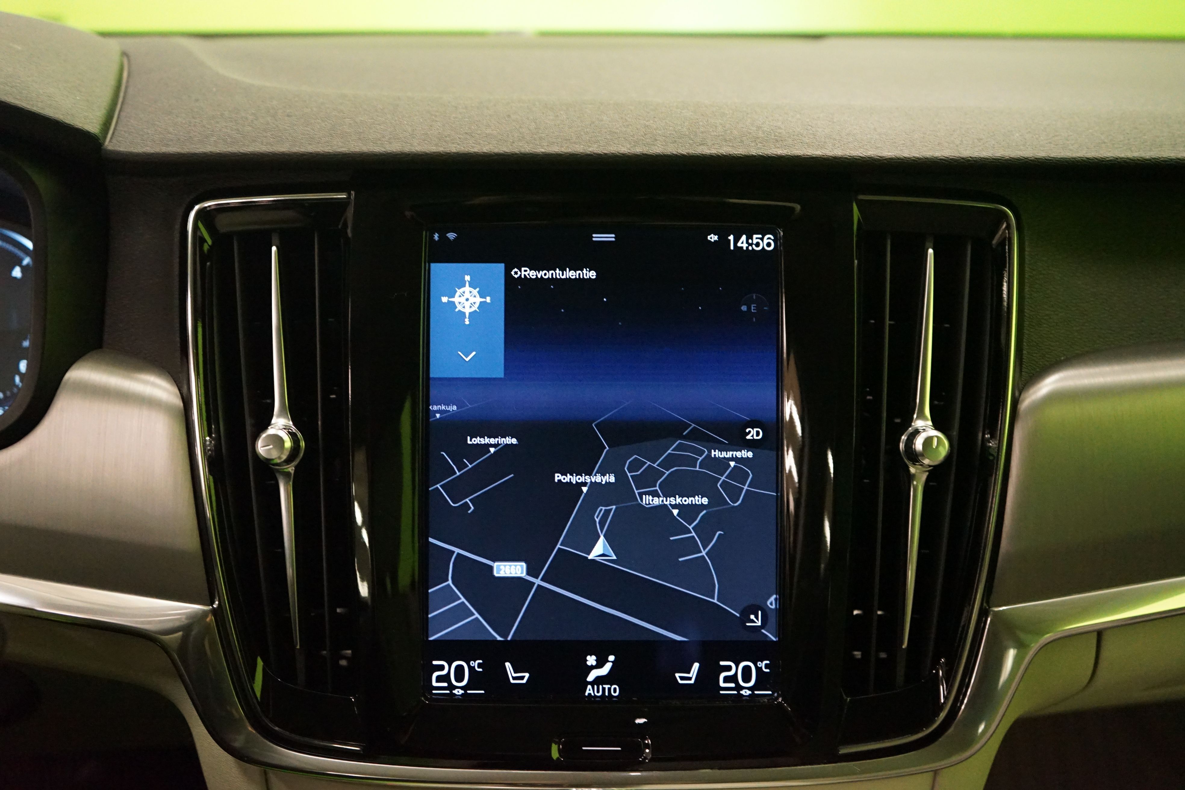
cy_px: 395
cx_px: 592
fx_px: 1053
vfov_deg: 41.1
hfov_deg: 58.7
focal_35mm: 32
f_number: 4
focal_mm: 32
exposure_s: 1/30
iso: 6400
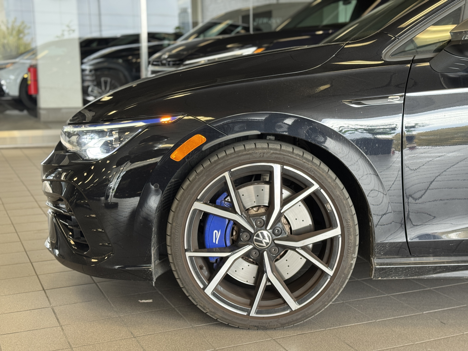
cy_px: 176
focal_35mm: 48
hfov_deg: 39.7
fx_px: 649
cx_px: 234
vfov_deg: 30.3
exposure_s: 1/56
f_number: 1.78
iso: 80
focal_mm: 6.76
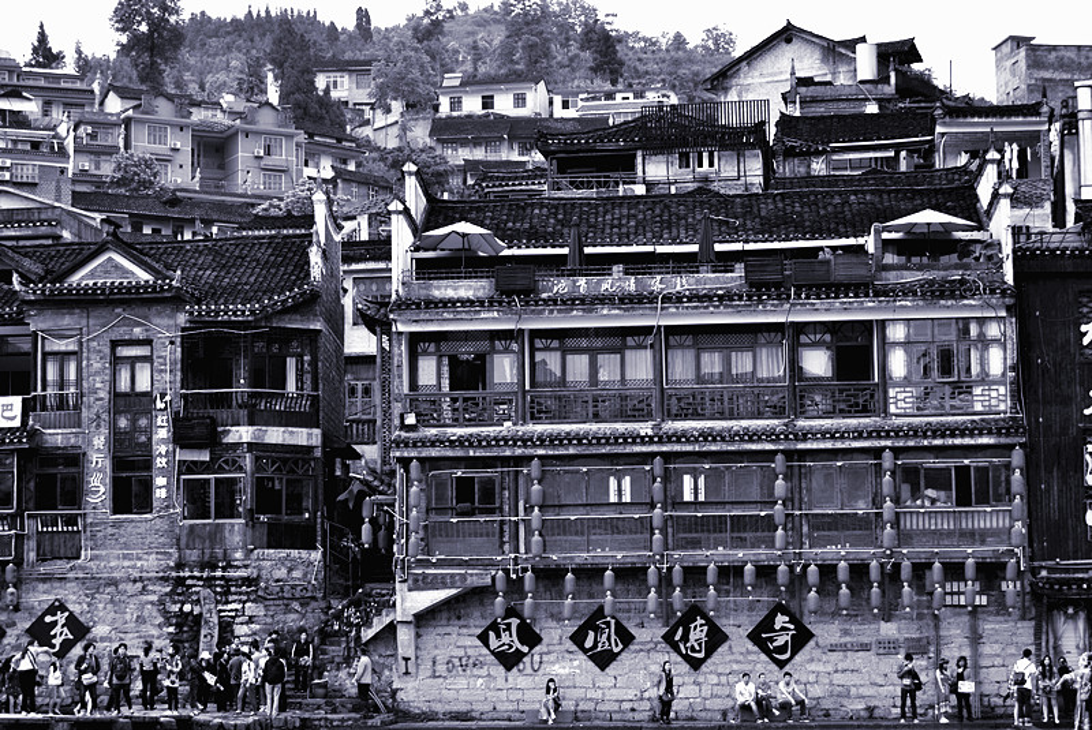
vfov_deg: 17.5
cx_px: 546
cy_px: 365
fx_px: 2368
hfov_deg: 26.0
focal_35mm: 78
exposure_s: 1/60
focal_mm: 52
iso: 100
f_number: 6.3
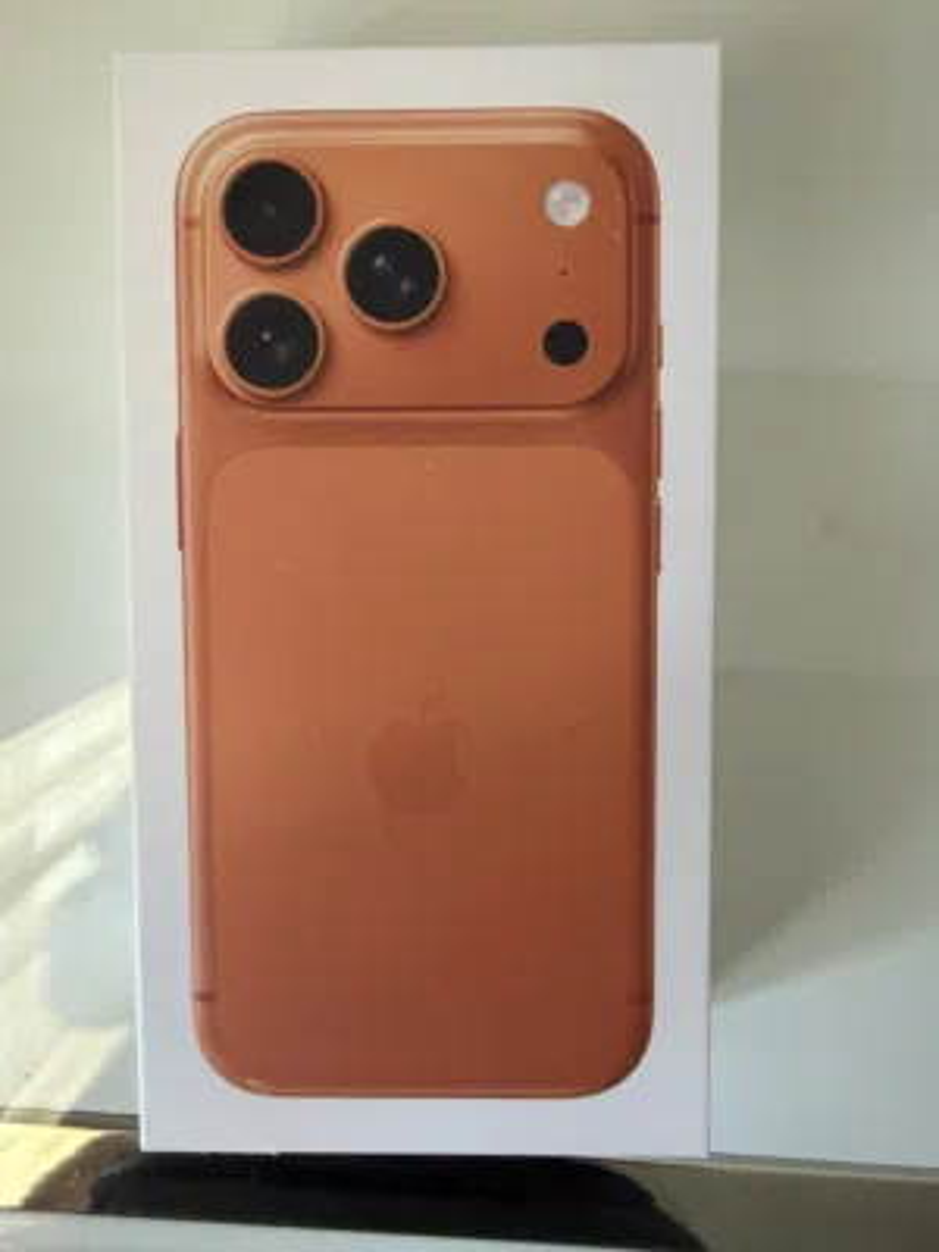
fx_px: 868
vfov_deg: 71.6
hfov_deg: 56.8
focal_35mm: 24
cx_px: 470
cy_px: 626
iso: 320
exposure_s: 1/67
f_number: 2.2
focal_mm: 2.22
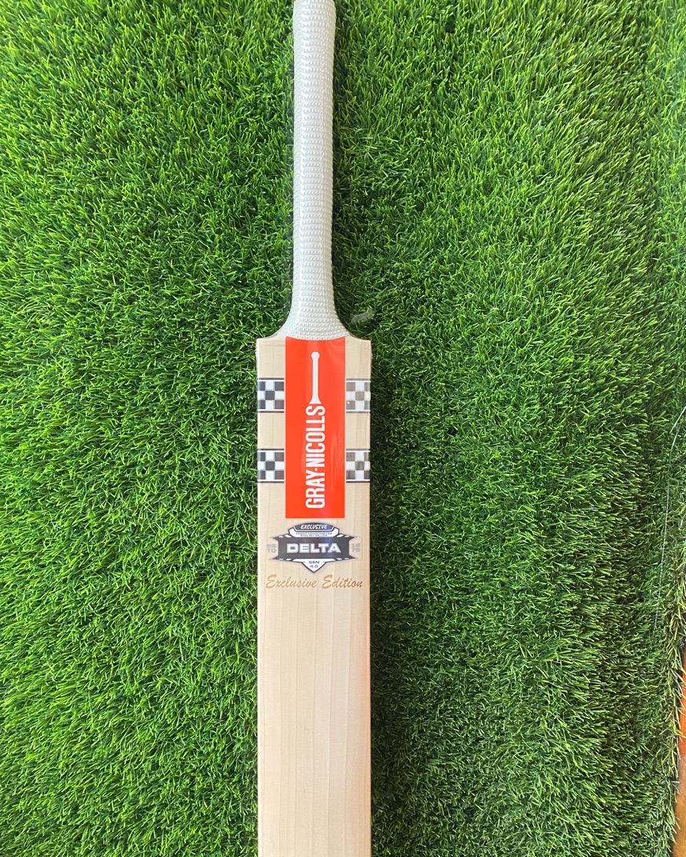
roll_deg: +0.0
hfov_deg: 48.4
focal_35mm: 30
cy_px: 478
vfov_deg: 58.6
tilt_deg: -5.4
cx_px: 314
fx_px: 762
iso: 320
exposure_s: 1/33
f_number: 1.8
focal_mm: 4.25
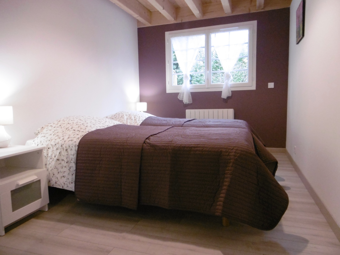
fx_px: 236
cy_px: 128
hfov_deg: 71.6
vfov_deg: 56.8
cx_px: 170
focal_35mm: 24
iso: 400
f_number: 3.1
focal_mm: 4.3
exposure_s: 1/40
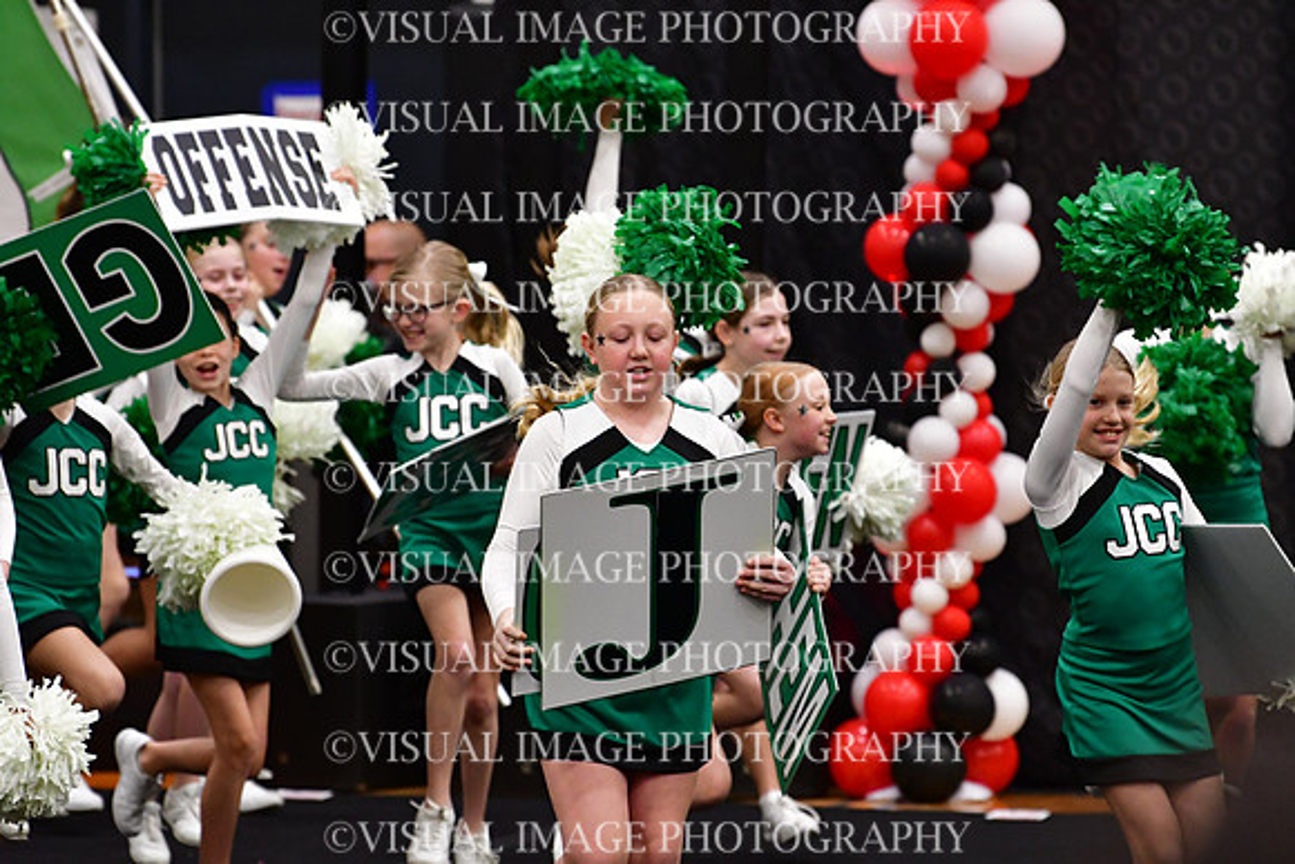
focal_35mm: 300
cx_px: 648
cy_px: 432
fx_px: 10794
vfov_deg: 4.6
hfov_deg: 6.9
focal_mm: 200
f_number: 3.5
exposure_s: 1/500
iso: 4000
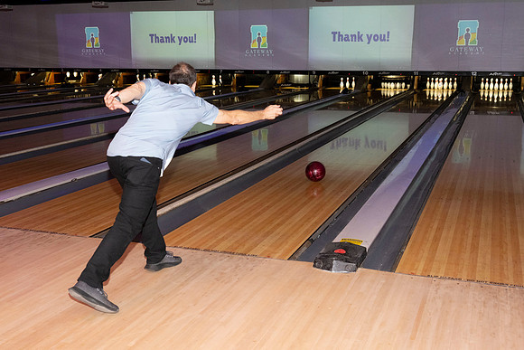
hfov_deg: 46.6
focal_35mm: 42
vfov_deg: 32.1
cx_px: 261
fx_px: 608
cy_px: 170
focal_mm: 34
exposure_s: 1/100
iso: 2000
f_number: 5.6
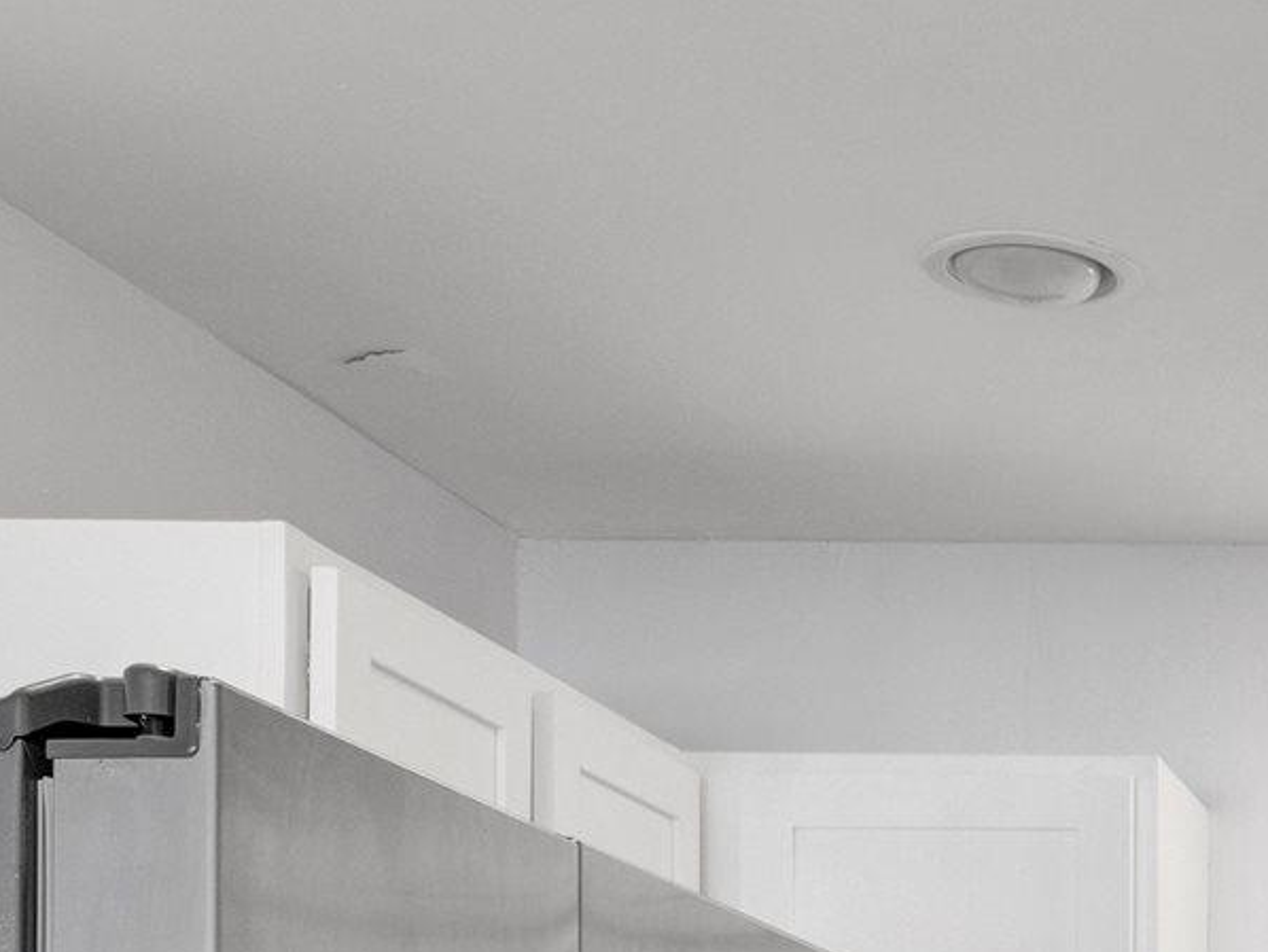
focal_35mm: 79
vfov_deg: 17.2
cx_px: 1745
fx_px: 2895
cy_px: 1354
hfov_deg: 21.7
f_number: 11
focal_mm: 16
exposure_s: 1/5
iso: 400
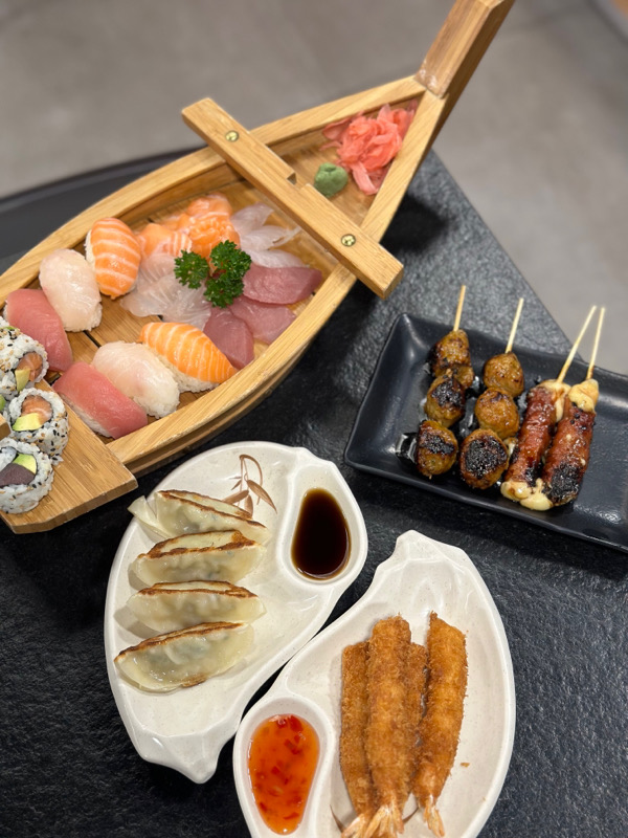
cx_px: 314
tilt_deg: -61.2
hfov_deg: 30.3
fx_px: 1161
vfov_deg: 39.7
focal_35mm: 48
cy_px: 419
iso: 125
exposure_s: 1/50
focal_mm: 6.86
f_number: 1.78
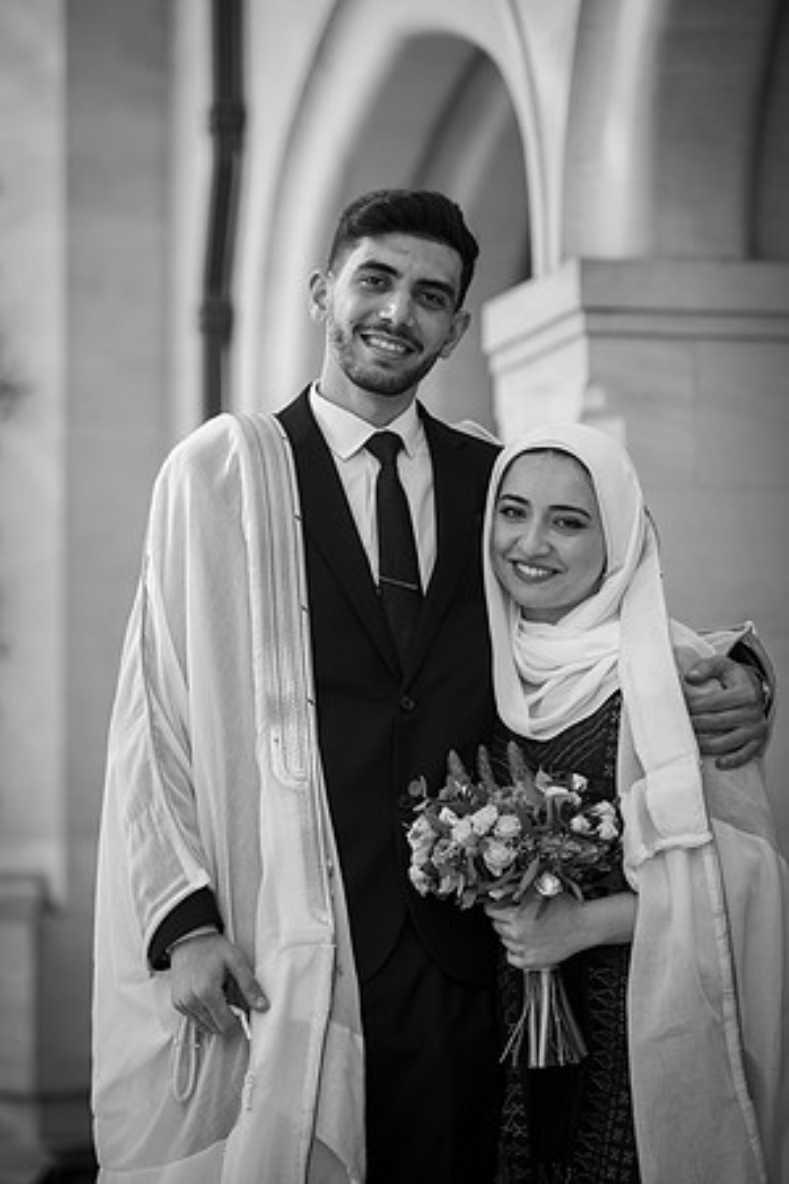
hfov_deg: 13.0
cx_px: 394
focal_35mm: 105
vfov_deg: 19.5
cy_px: 592
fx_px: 3452
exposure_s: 1/1250
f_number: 2.8
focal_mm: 105
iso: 100
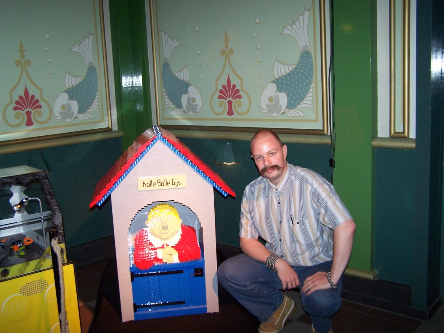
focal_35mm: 38
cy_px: 166
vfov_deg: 37.7
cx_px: 222
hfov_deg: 49.0
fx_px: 487
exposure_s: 1/60
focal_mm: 6.3
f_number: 2.8
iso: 140
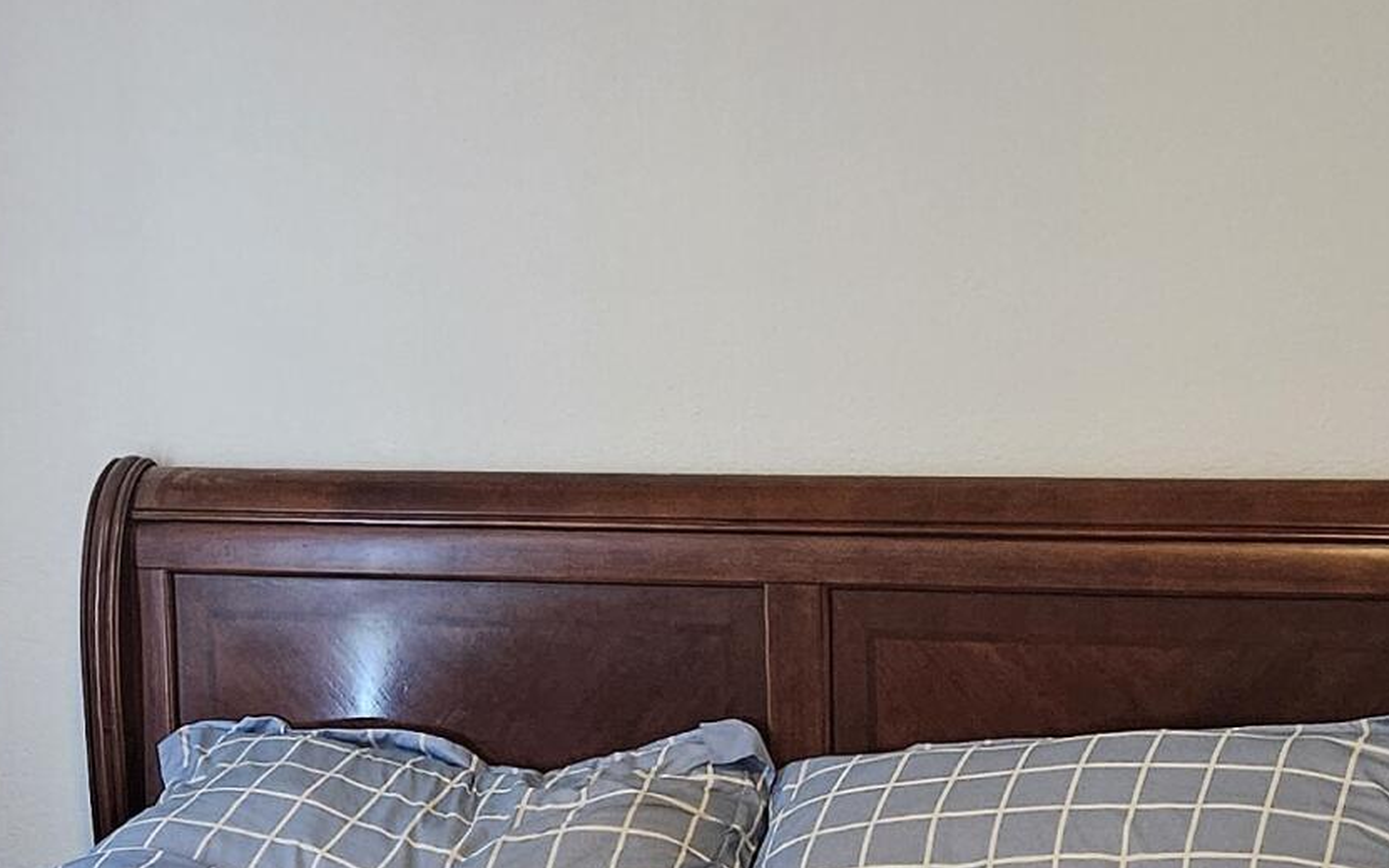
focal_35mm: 88
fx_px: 3331
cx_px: 777
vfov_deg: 14.7
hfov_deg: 23.5
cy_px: 722
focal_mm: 5.4
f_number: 1.8
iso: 640
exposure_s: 1/60
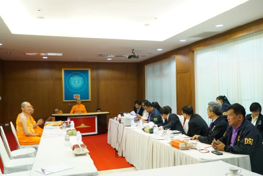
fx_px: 241
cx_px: 132
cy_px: 88
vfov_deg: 40.0
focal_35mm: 33
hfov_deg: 57.2
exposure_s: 1/60
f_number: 5.6
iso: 3200
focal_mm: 33
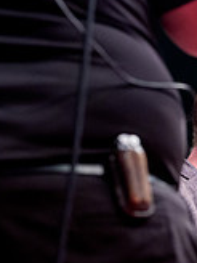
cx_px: 330
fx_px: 1806
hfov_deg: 6.1
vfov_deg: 8.2
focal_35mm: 238
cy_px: 302
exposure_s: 1/400
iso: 2000
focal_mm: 70
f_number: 2.8
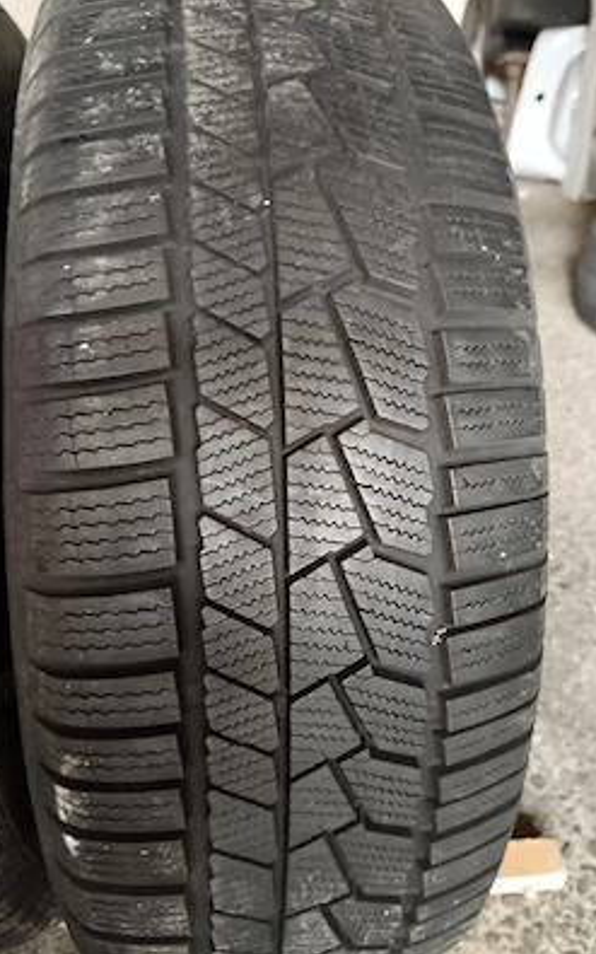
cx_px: 306
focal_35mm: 29
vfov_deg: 64.6
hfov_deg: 43.2
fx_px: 753
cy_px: 476
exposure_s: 1/24
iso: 2855
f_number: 1.9
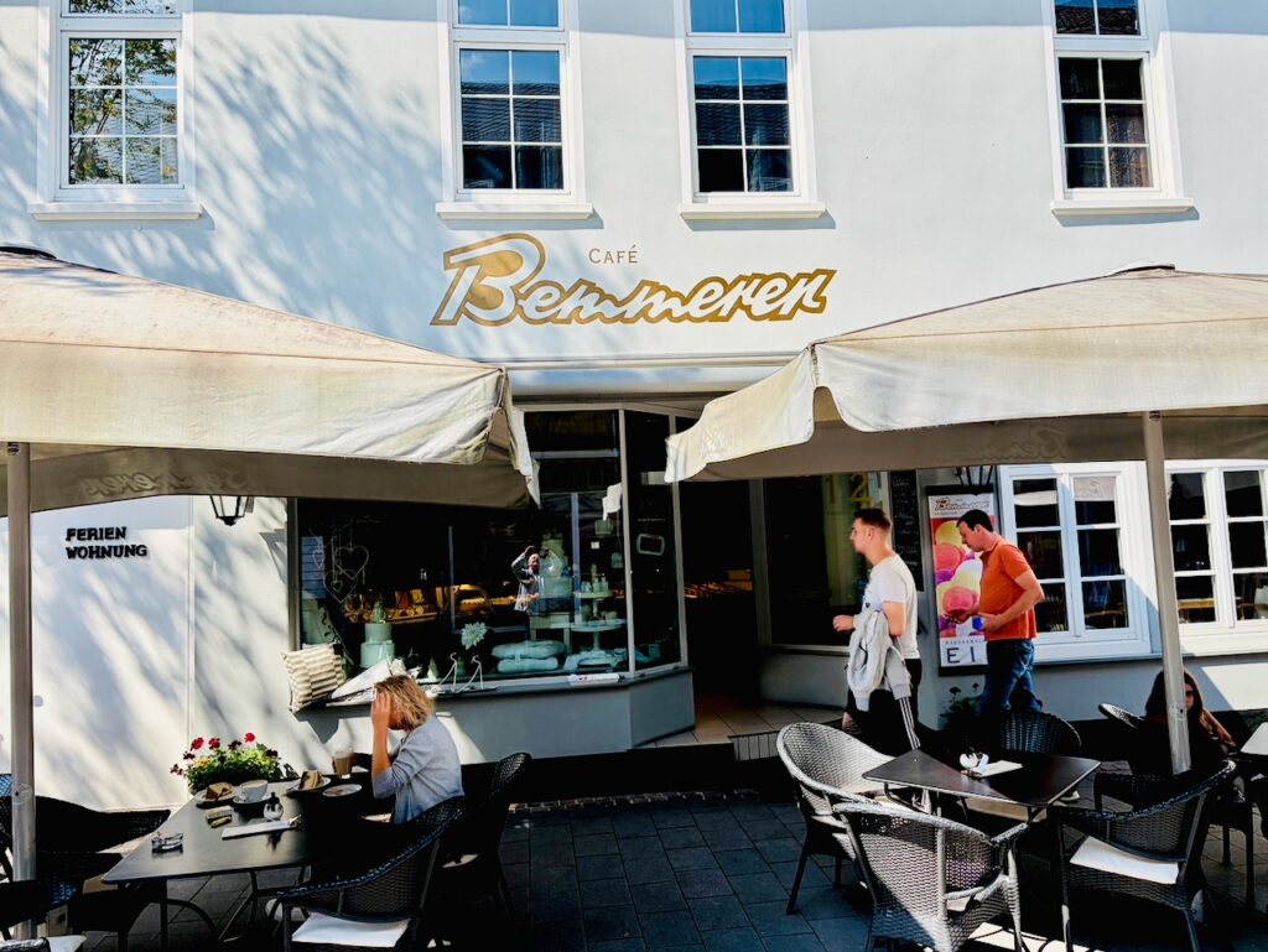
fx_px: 953
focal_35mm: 26
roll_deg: +3.0
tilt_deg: +6.8
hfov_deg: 67.3
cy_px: 476
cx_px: 634
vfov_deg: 53.1
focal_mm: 5.96
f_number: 1.6
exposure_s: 1/1848
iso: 50
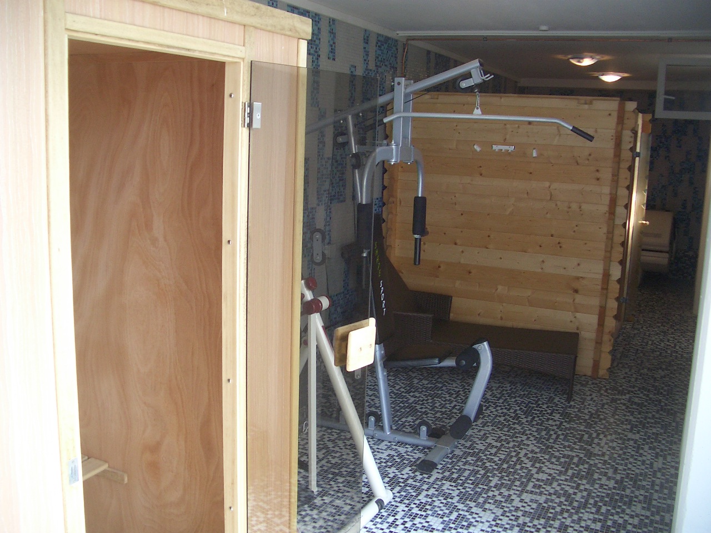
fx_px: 719
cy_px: 266
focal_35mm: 35
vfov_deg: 40.7
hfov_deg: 52.6
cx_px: 356
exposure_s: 1/80
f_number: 2.6
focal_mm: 5.8
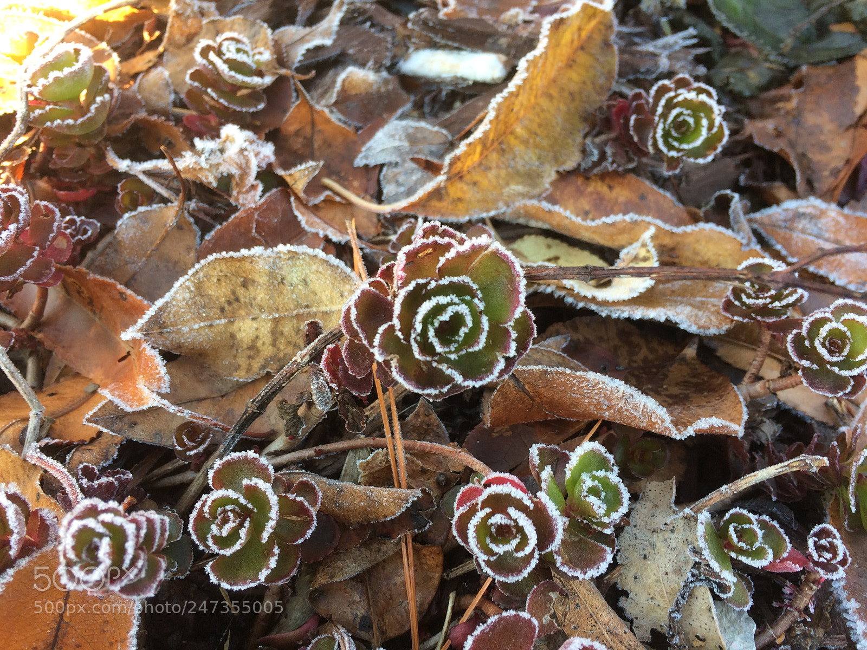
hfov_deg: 61.7
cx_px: 434
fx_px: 726
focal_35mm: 29
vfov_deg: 48.2
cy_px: 325
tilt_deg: -52.0
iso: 32
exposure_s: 1/60
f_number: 2.2
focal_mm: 4.15
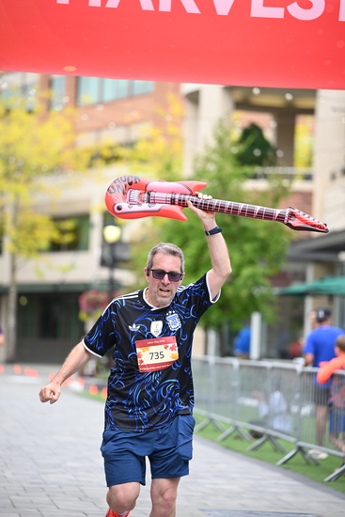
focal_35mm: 125
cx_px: 172
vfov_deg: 16.4
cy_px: 258
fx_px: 1796
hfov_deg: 11.0
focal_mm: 125
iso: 640
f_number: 2.8
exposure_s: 1/1600
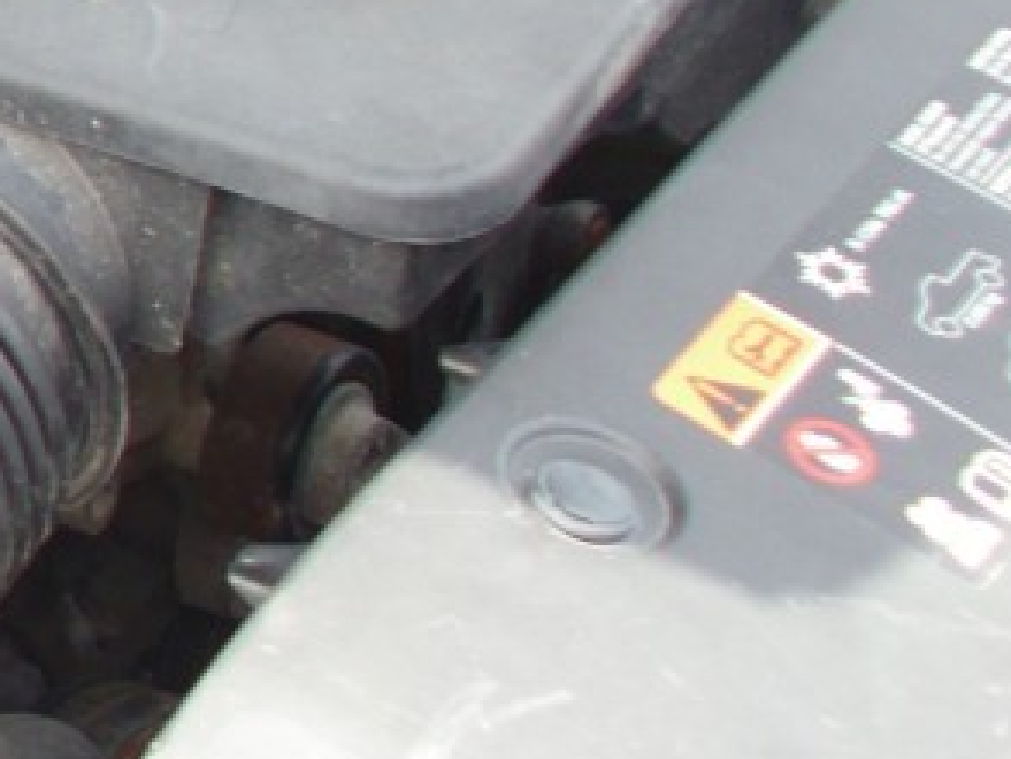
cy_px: -155
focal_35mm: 166
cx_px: -1173
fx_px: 4850
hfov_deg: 10.6
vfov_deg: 8.8
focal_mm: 6.3
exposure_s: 1/112
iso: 50
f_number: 2.9
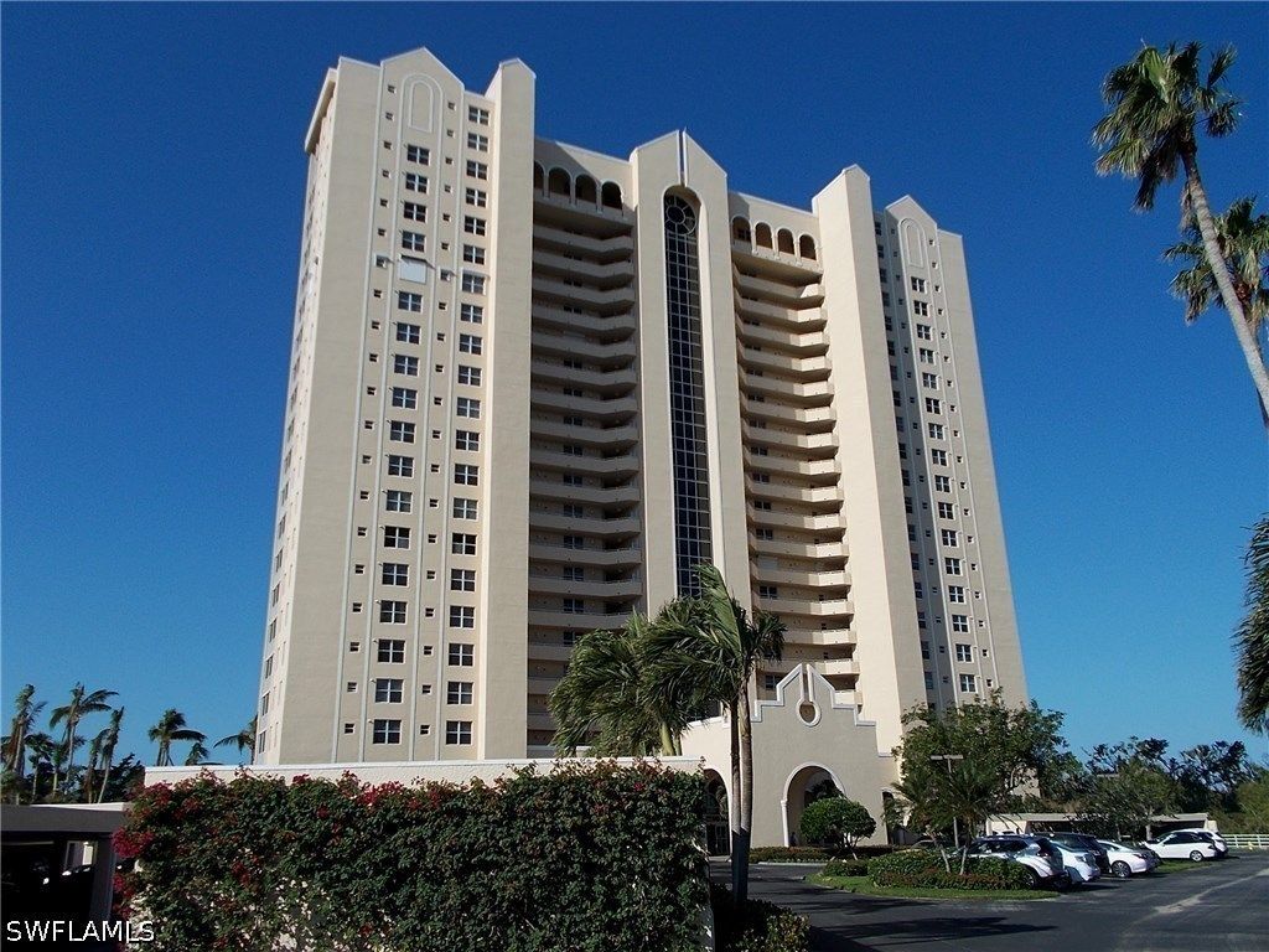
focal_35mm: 30
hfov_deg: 60.0
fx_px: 1100
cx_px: 634
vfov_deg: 46.8
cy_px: 476
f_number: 8.6
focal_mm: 5.3
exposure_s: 1/200
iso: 80
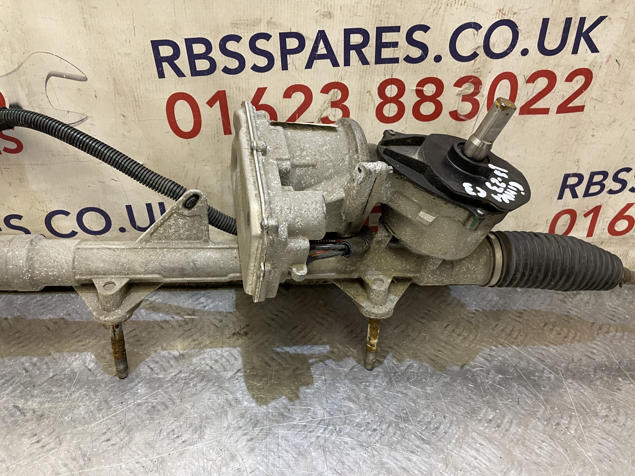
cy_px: 238
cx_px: 318
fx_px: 477
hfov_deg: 67.3
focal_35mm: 26
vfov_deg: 53.1
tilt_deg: -35.2
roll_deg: -2.0
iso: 125
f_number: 1.6
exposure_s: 1/50
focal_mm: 4.2
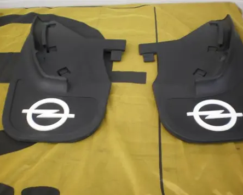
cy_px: 98
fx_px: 273
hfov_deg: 47.9
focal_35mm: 38
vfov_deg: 39.1
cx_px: 130
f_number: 3.1
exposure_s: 1/100
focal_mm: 6.3
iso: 100
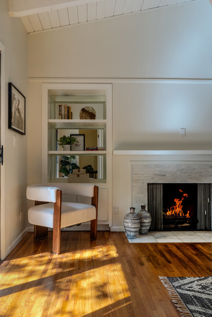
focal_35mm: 29
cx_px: 106
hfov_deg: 45.0
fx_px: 256
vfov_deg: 63.7
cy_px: 158
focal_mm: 29
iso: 100
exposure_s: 1/30
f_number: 9
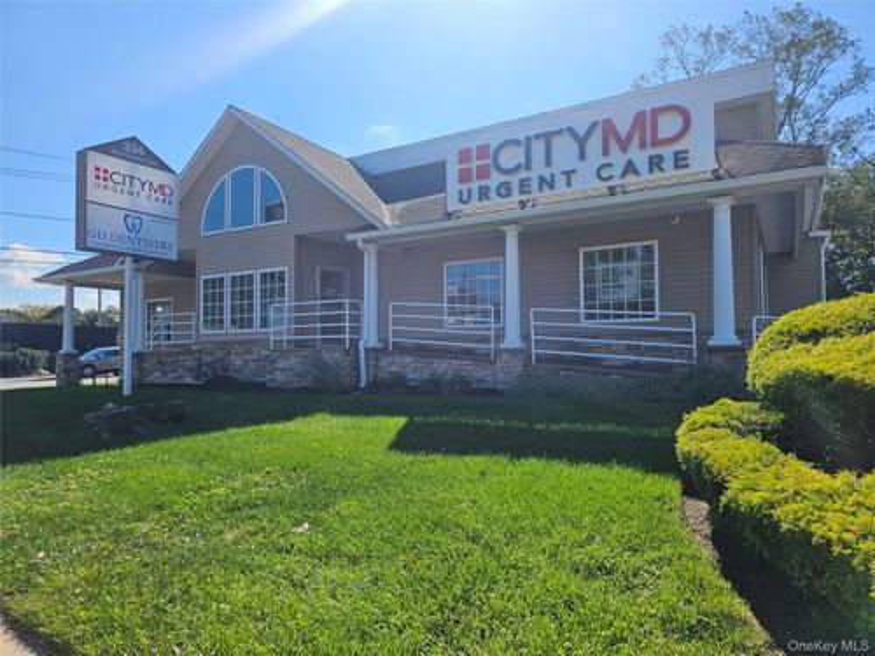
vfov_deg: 58.9
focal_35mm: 23
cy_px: 328
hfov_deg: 73.9
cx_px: 438
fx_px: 581
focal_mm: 6.3
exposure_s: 1/871
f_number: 1.7
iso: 10
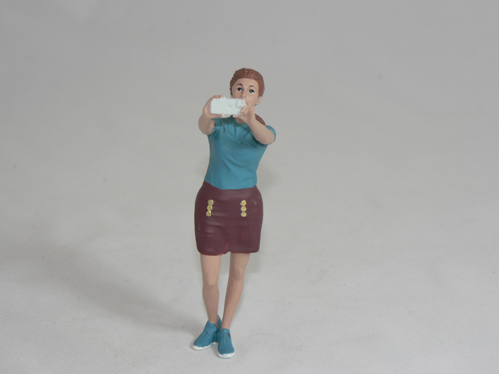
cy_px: 187
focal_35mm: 117
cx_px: 250
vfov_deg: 12.7
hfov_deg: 16.8
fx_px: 1687
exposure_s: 1/60
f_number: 3.2
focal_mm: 19.5
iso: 80
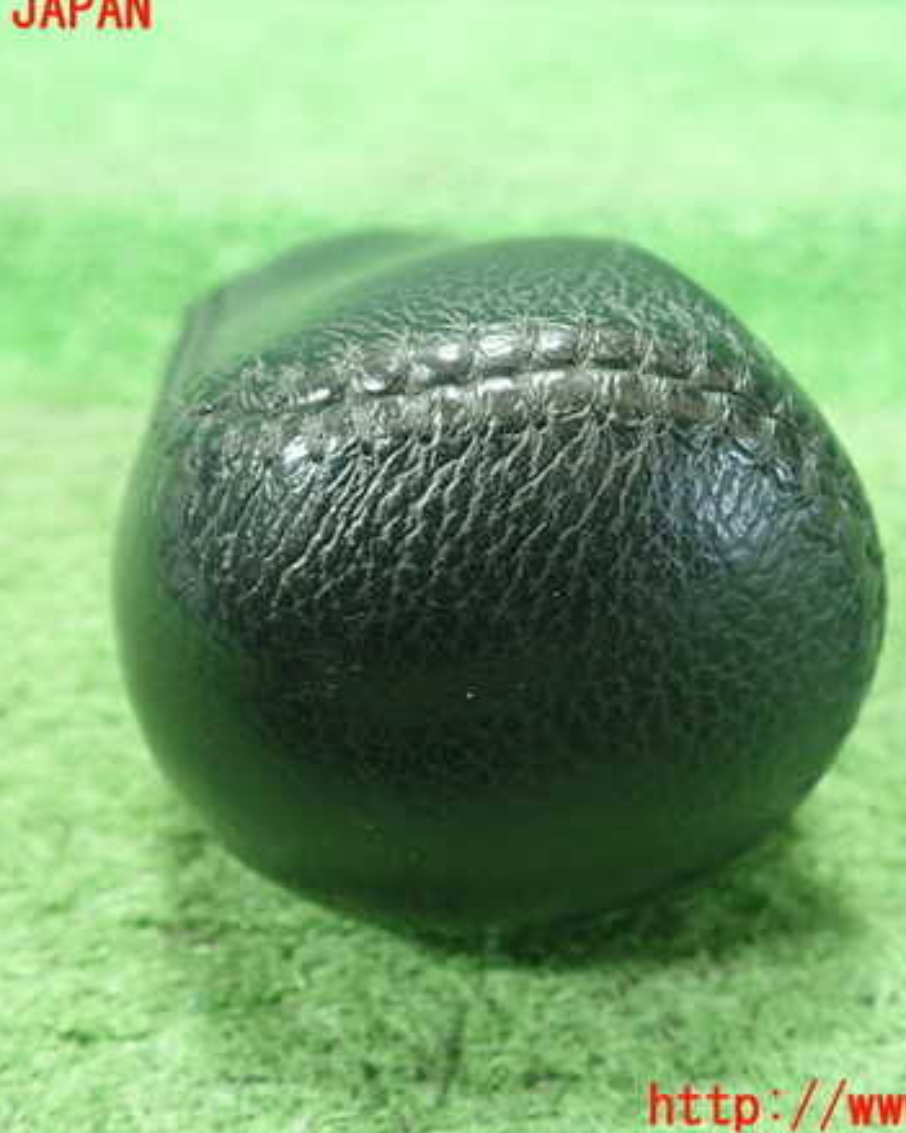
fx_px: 1341
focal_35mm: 40
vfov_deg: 45.8
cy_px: 560
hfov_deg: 37.3
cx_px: 457
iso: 800
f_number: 2.3
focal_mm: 5.5
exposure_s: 1/100
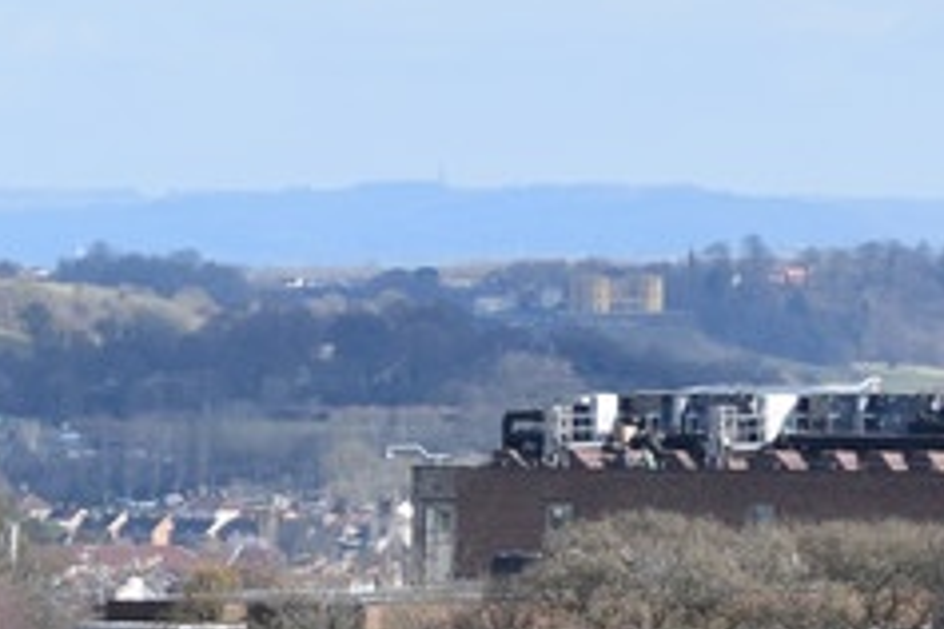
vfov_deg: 2.3
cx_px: -932
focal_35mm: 608
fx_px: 15942
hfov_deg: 3.4
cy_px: 967
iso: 200
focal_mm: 80
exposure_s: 1/320
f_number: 9
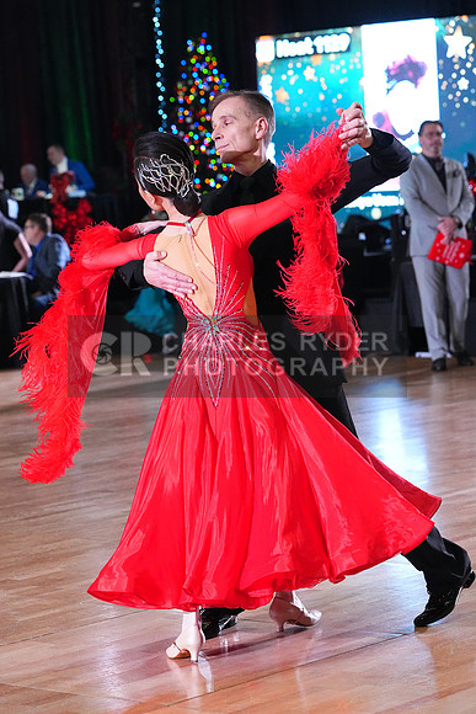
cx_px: 238
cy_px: 357
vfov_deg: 17.2
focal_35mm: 119
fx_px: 2359
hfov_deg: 11.5
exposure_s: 1/400
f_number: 5.6
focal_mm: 119
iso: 10000
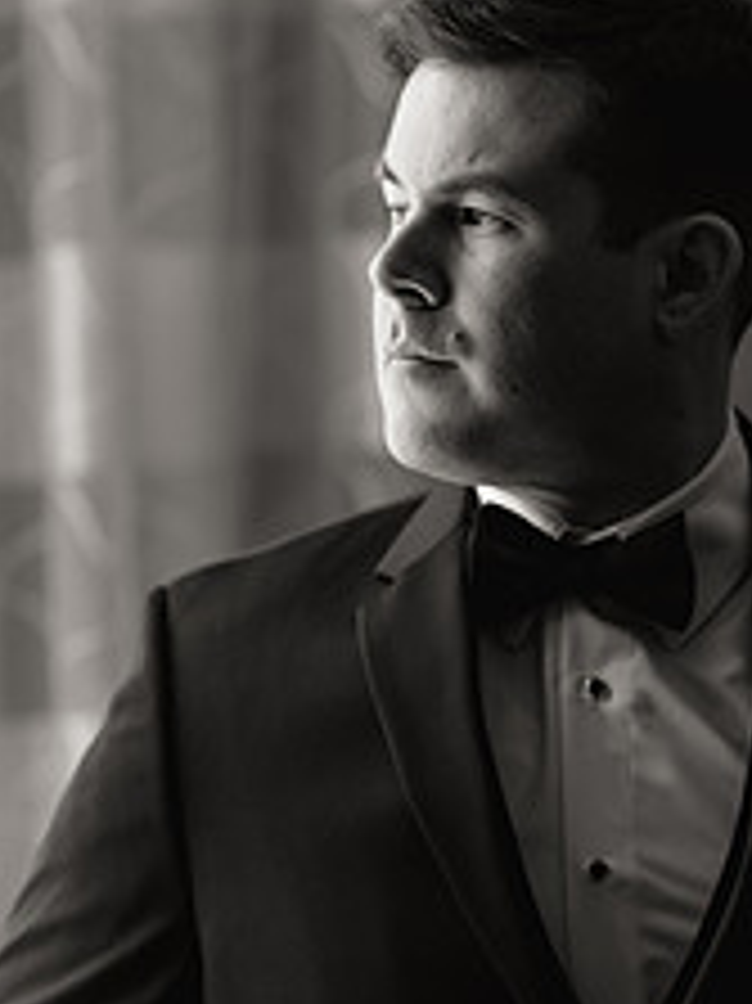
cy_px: 662
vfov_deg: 12.0
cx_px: 603
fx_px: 4784
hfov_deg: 9.0
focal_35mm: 165
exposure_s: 1/320
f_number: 2.2
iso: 400
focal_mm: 85
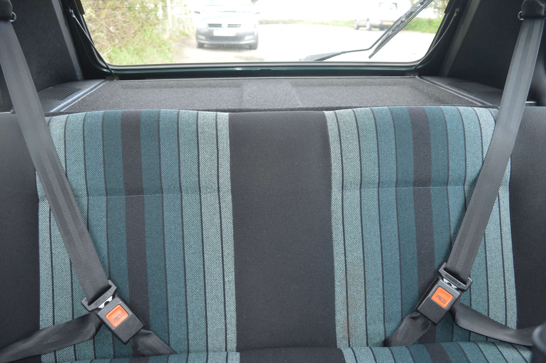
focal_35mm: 27
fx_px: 409
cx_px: 273
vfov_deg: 47.9
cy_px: 182
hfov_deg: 67.4
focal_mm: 18
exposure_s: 1/125
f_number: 4
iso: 320
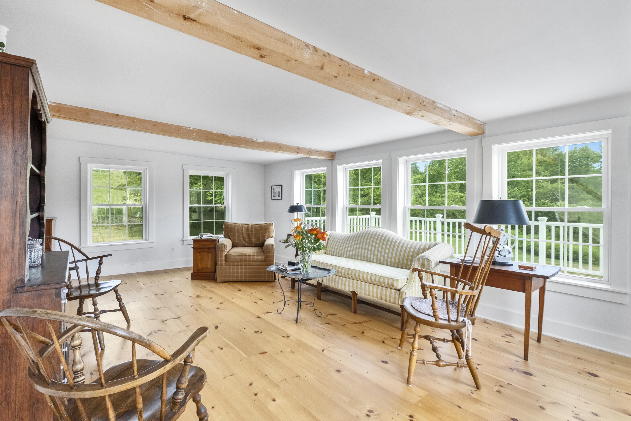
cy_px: 210
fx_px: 263
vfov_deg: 77.3
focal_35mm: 15
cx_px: 316
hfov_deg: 100.4
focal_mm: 10
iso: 400
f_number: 8
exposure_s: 1/80
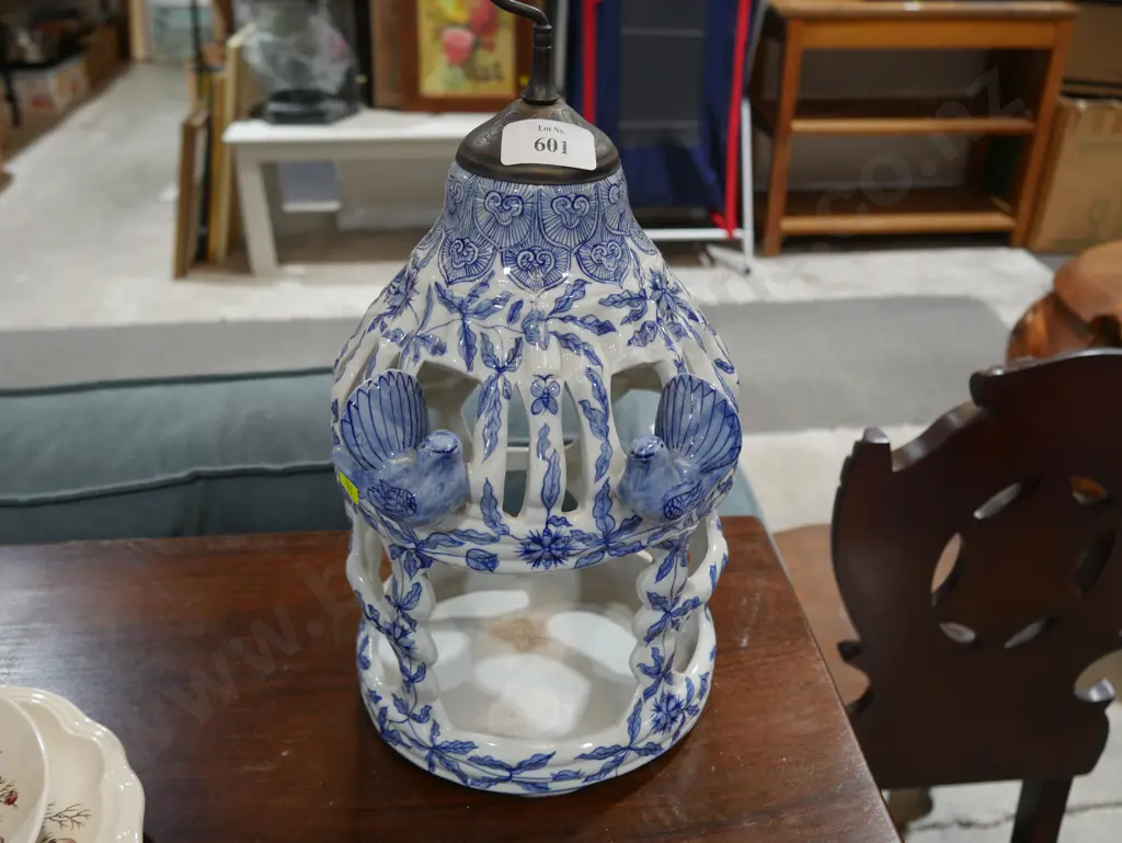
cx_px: 561
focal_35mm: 34
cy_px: 422
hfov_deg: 53.9
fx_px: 1103
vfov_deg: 41.8
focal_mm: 17
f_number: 4
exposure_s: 1/60
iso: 400
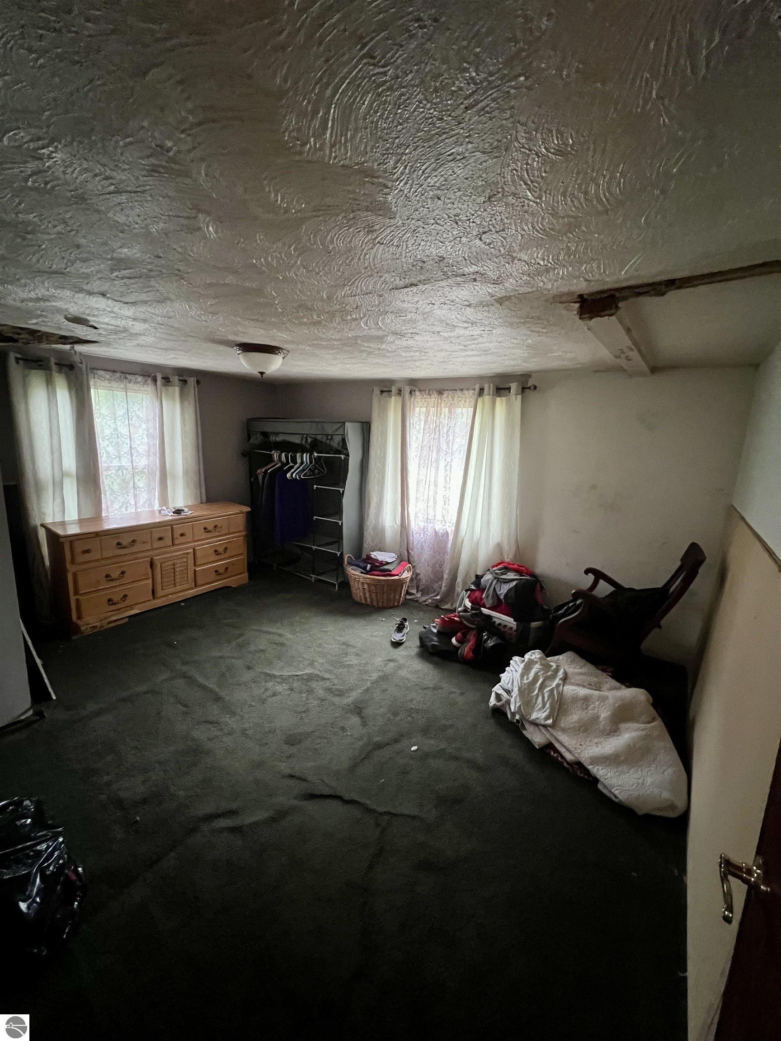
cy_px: 520
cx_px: 390
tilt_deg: -11.2
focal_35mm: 13
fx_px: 391
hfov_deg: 89.9
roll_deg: -1.2
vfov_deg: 106.2
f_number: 1.8
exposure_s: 1/60
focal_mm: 1.57
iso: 640
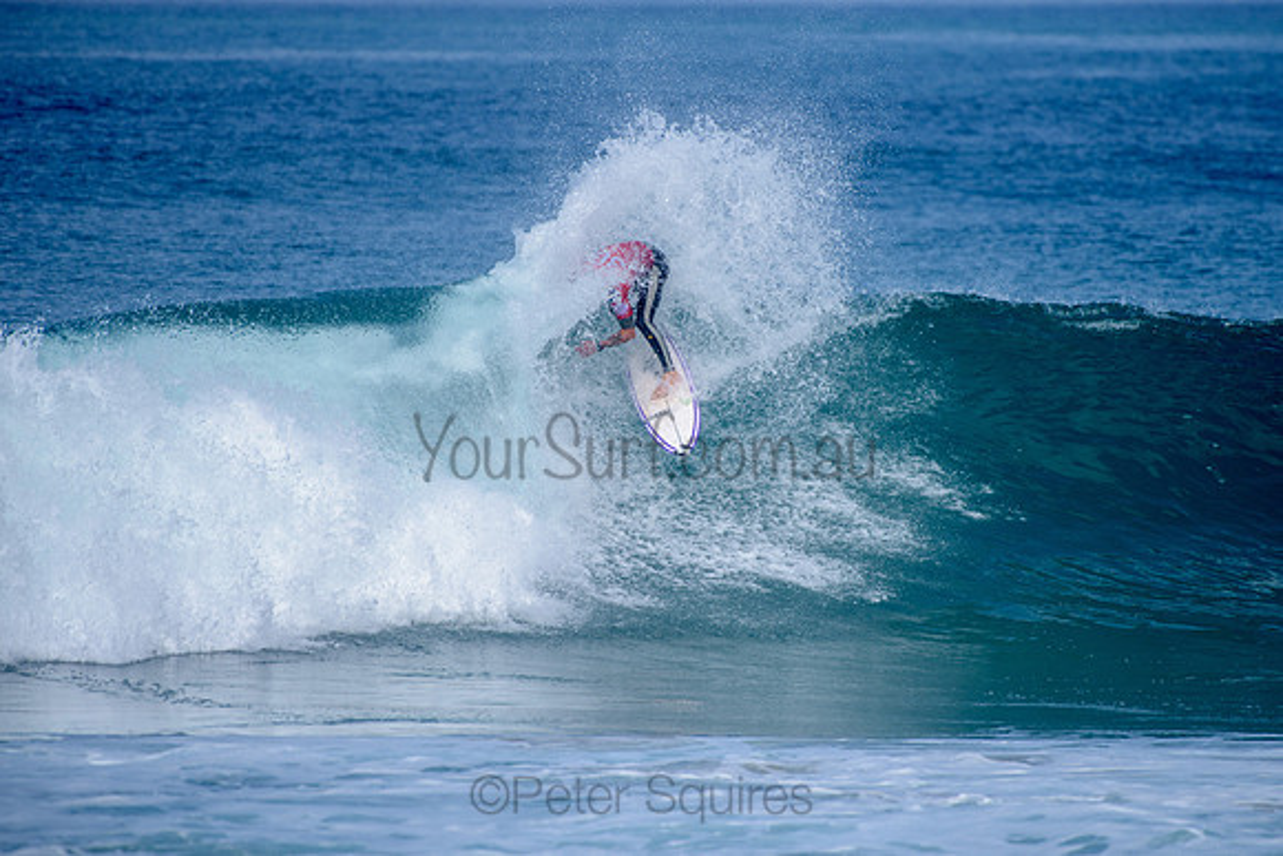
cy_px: 405
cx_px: 675
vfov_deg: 2.5
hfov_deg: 3.8
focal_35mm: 546
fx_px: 19463
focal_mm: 500
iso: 160
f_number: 5.6
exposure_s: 1/2000
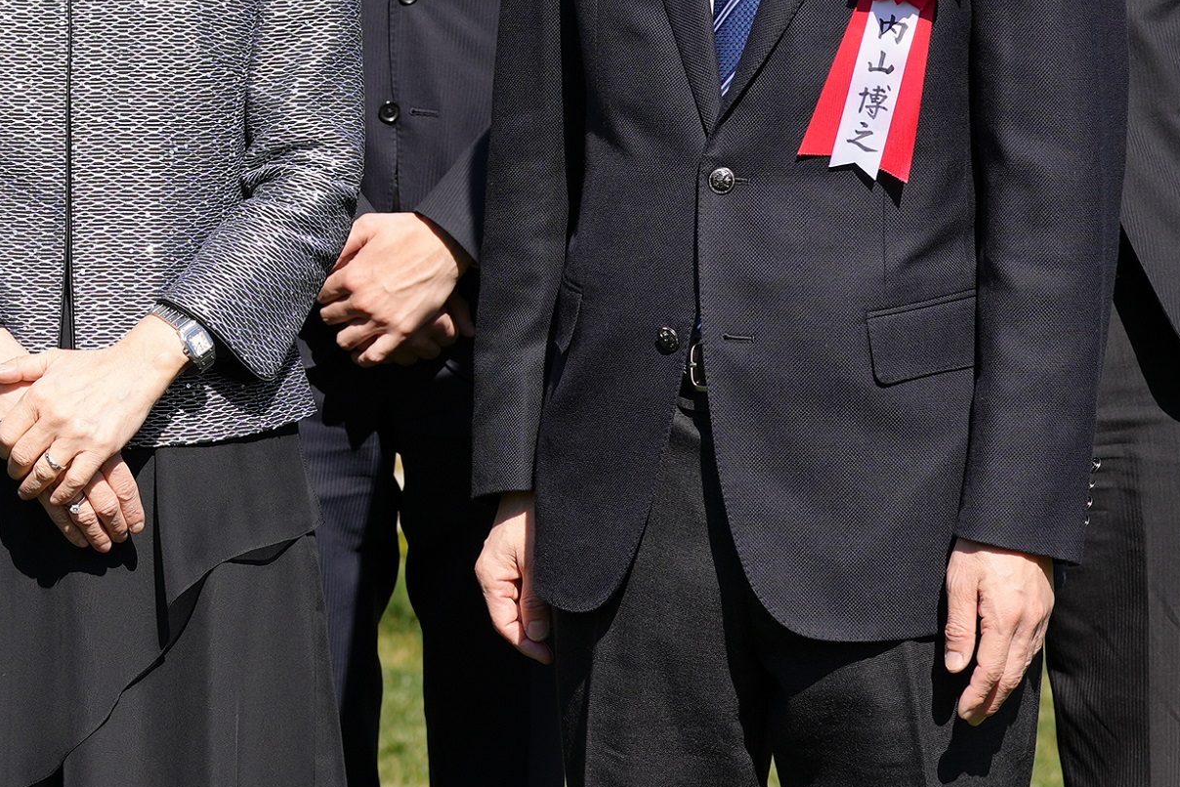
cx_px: -13
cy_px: -73
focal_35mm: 199
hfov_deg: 10.2
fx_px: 6524
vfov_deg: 6.9
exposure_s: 1/800
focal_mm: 70
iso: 100
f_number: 4.5
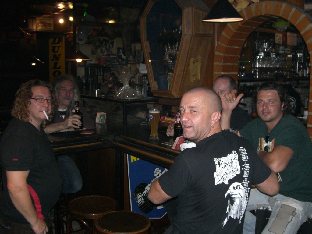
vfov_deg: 37.7
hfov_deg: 49.0
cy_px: 117
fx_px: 343
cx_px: 156
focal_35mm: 38
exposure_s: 1/60
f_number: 2.8
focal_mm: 7.9
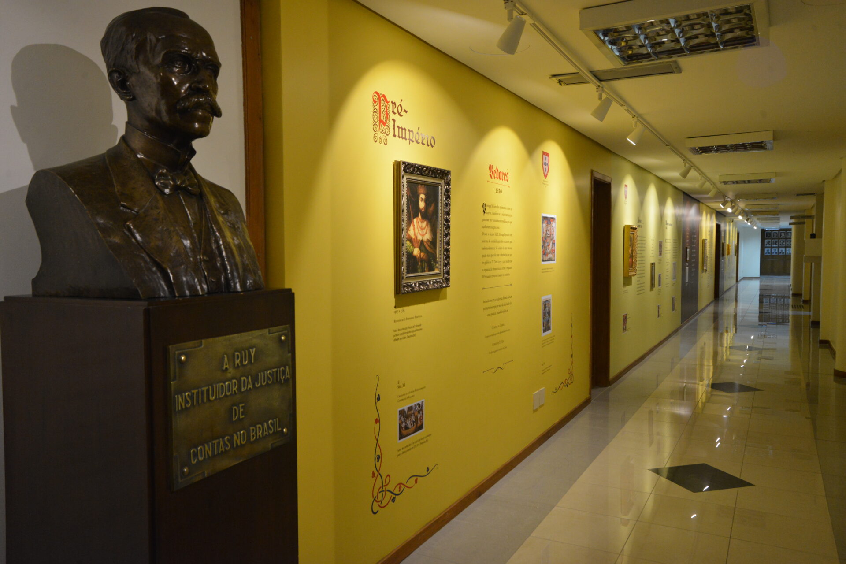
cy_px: 282
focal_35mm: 31
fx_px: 728
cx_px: 423
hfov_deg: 60.3
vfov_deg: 42.3
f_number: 7.1
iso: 3200
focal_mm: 31
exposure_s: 1/60
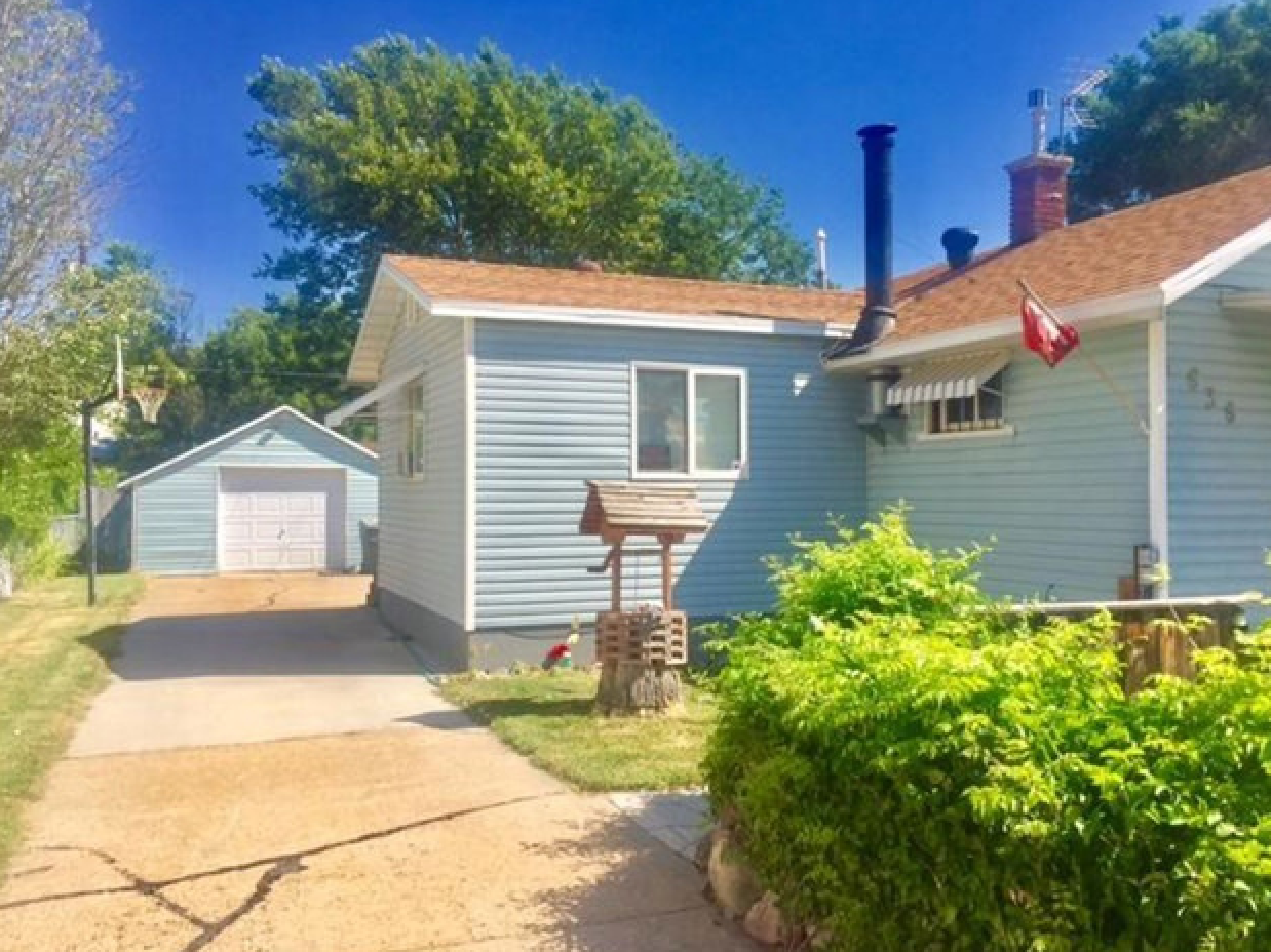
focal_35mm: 30
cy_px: 480
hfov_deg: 60.0
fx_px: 1101
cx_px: 637
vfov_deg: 46.8
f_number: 2.2
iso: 32
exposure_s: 1/1799
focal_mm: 4.15
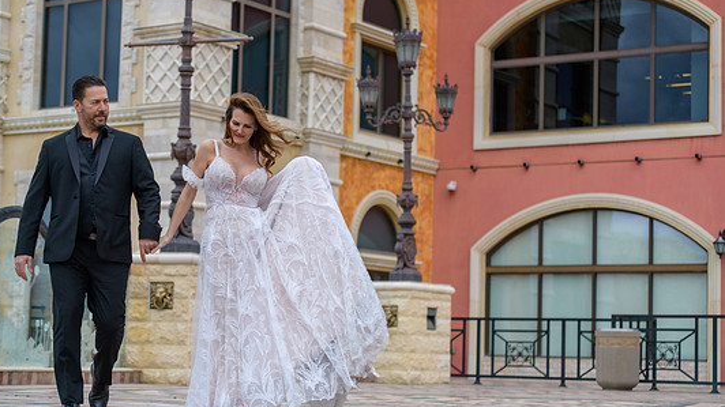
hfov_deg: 26.5
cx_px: 331
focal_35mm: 80
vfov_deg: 15.1
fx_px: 1538
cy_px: 204
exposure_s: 1/3200
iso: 400
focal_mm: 70
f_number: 2.8
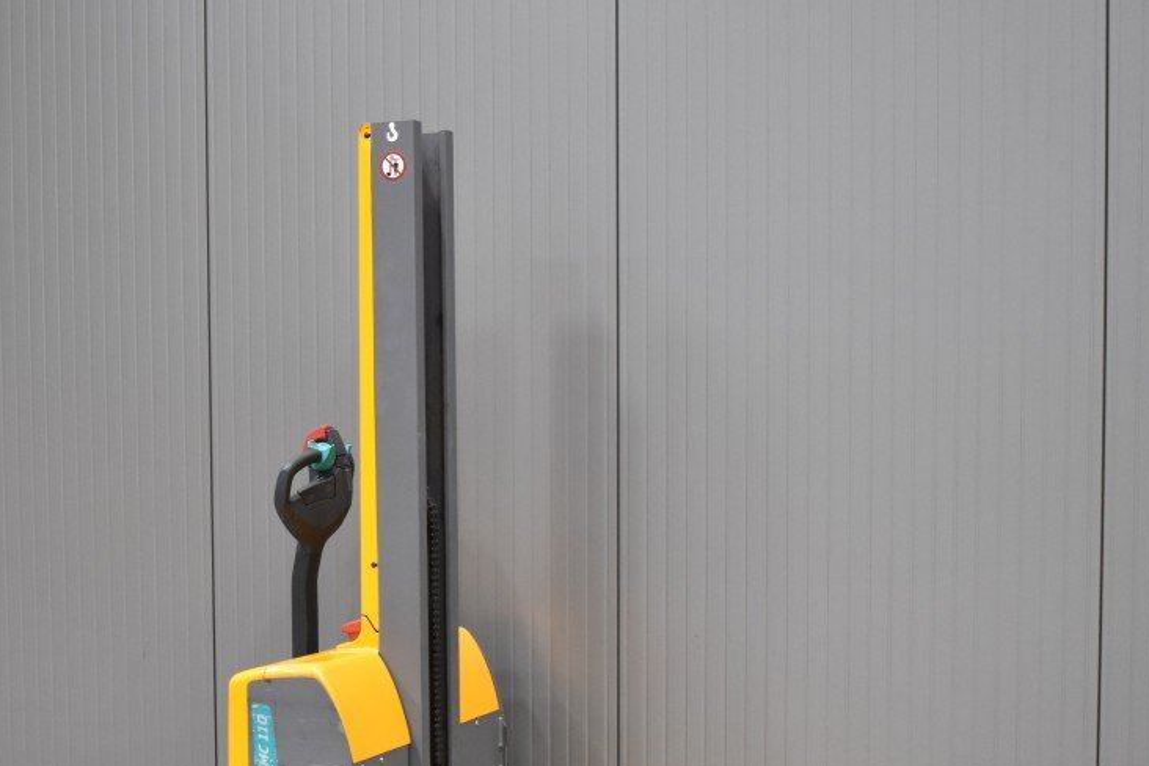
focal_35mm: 59
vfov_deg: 22.8
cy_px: 574
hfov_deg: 33.9
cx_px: 504
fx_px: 1883
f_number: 4.5
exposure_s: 1/60
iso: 1250
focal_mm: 24
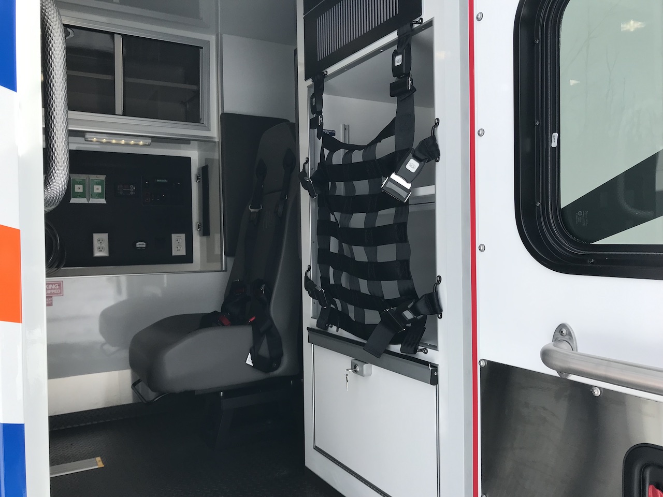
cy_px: 248
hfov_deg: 63.4
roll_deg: +0.9
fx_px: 536
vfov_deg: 49.7
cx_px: 332
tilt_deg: -0.9
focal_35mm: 28
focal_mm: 3.99
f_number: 1.8
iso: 20
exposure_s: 1/1018
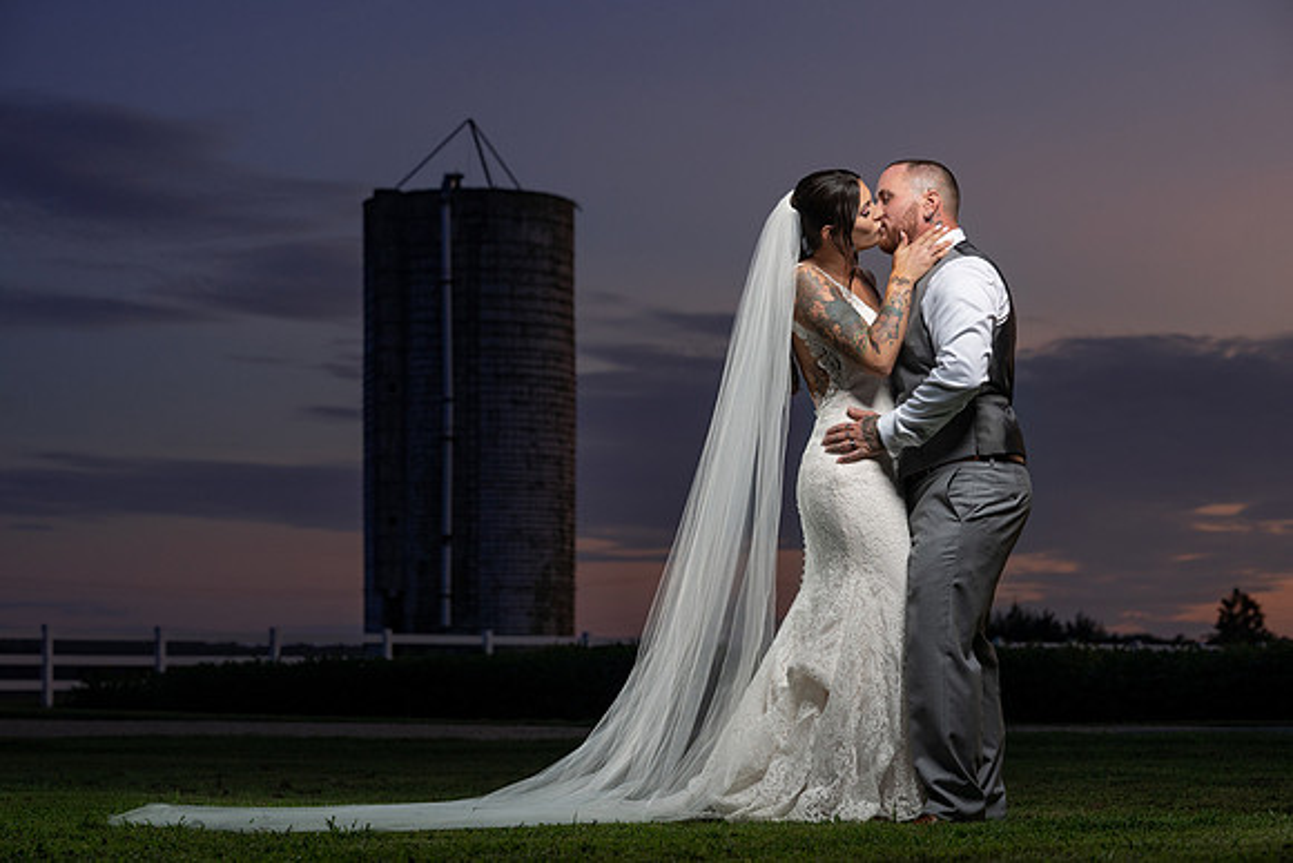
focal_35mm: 81
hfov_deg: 25.1
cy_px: 432
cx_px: 646
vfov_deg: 16.9
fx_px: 2910
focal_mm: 81
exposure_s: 1/200
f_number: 5.6
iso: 640
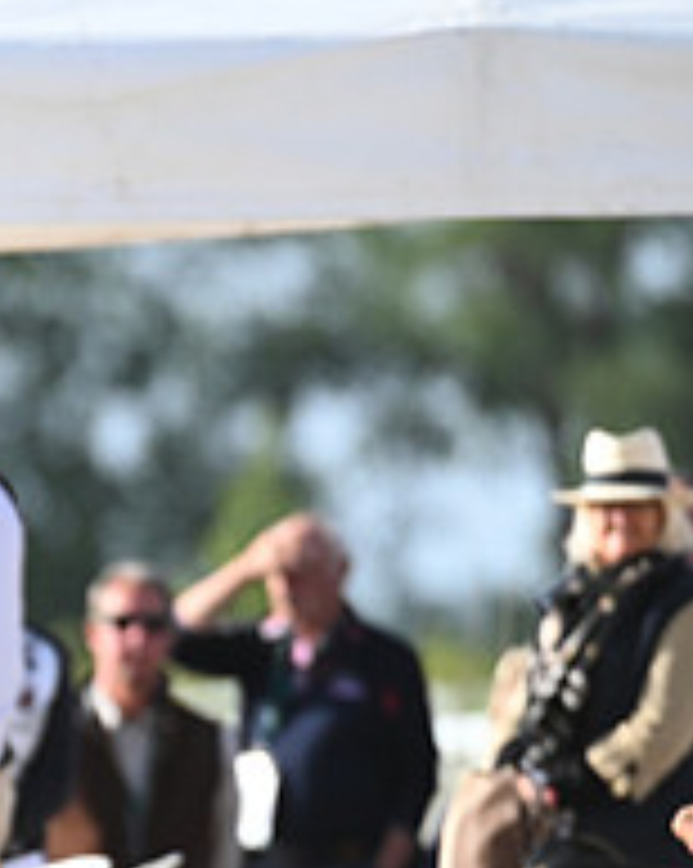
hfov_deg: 1.4
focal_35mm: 1129
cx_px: -590
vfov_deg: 1.7
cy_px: 713
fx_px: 28991
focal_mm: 400
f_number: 5
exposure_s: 1/1600
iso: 720
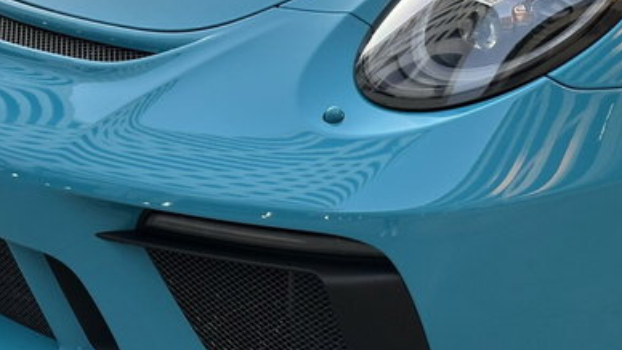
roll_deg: -1.5
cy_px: 95
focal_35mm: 138
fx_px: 2275
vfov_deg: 8.8
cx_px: 409
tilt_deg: -17.9
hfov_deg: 15.5
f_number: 1.78
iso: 64
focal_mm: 6.86
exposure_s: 1/120
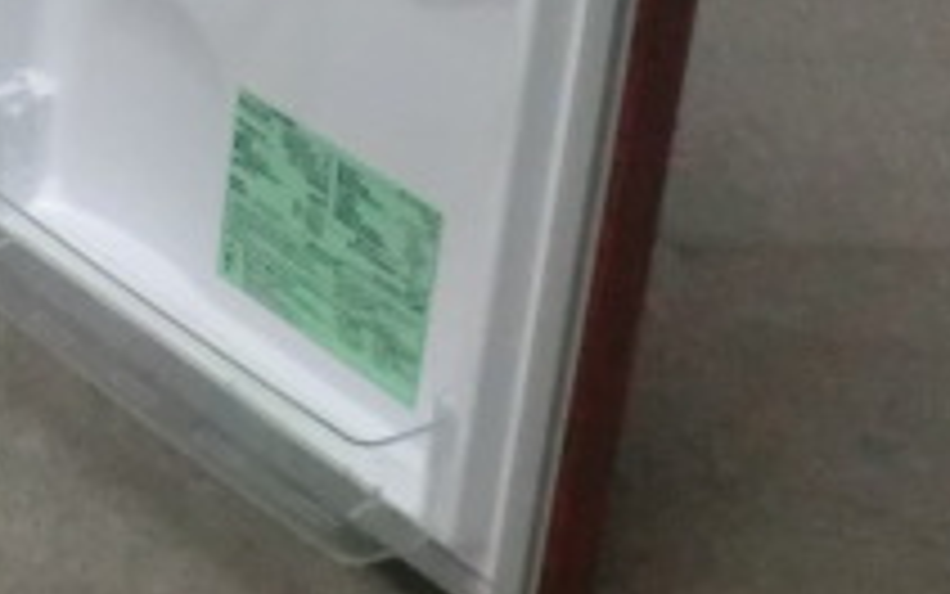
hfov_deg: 16.1
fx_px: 3159
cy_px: -446
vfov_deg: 10.2
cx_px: -315
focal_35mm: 122
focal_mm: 6.9
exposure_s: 1/60
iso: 800
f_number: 3.9
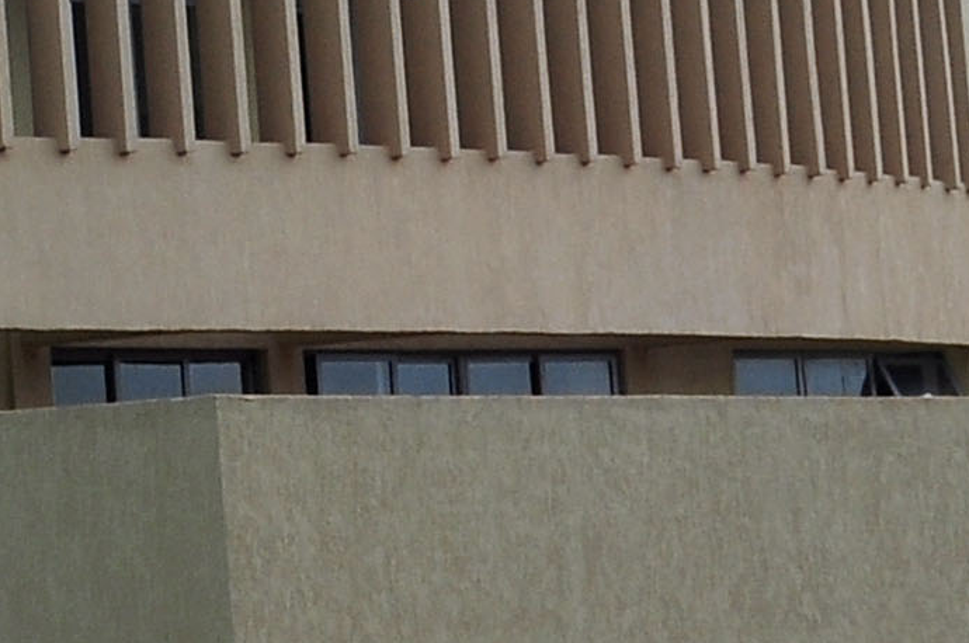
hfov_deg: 8.3
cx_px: -1192
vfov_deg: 5.8
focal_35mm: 233
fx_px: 6266
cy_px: -477
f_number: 14
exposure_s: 1/125
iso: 200
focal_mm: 25
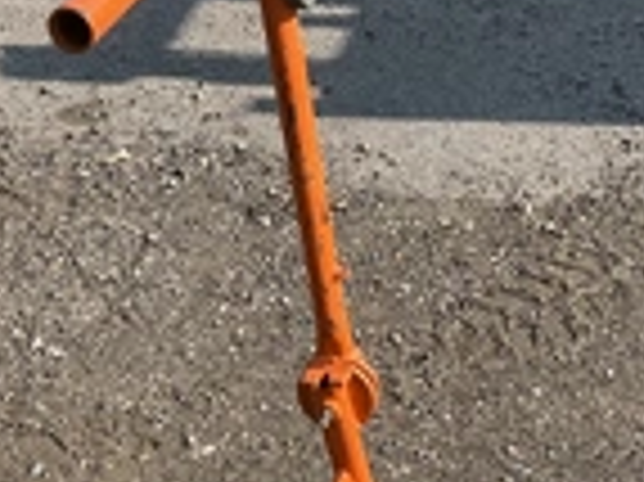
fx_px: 1506
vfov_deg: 18.0
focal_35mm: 81
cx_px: 369
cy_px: 396
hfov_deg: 24.1
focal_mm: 3
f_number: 1.8
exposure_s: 1/997
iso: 25
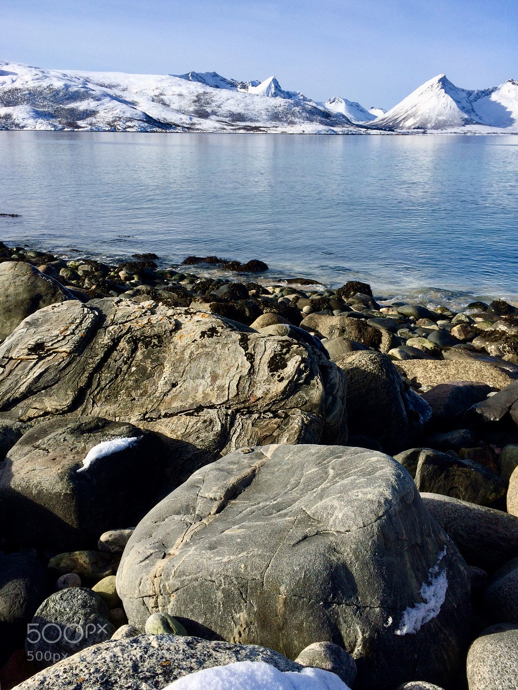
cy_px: 345
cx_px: 259
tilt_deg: -19.4
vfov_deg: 61.7
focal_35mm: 29
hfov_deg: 48.2
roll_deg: -0.4
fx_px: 579
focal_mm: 4.15
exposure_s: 1/2160
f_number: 2.2
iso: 32
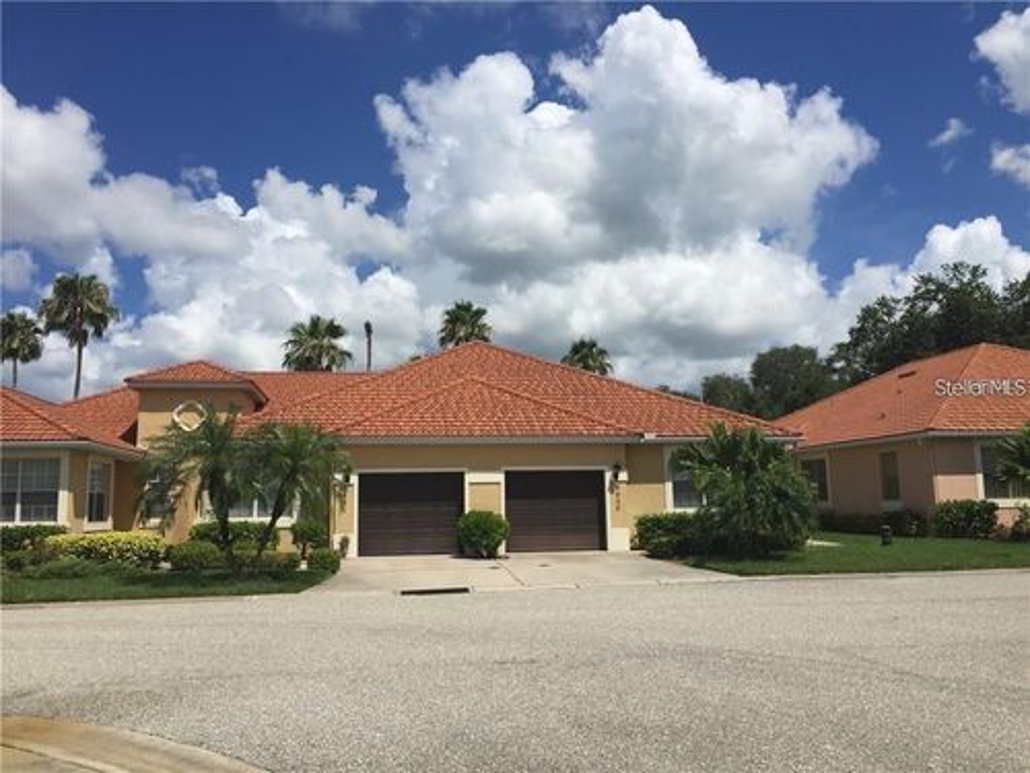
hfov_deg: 61.7
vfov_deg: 48.2
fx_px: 863
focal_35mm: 29
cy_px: 386
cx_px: 515
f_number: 2.2
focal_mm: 4.15
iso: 32
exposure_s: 1/4405
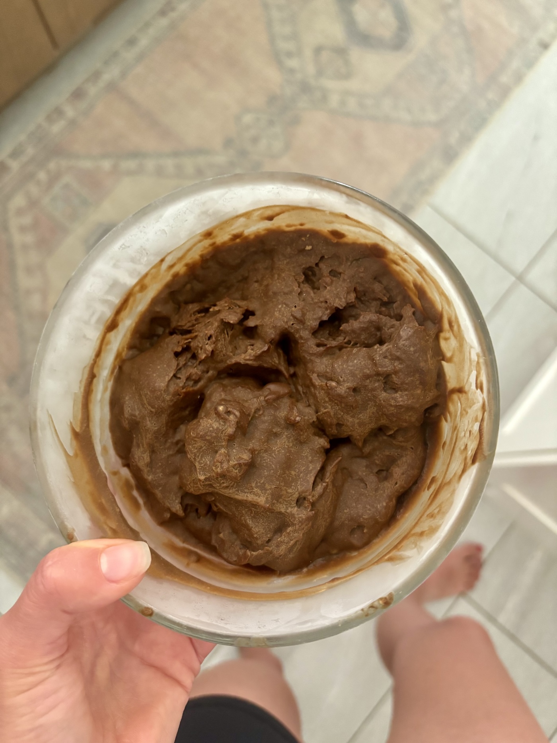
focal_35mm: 26
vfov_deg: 67.3
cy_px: 372
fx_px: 558
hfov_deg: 53.1
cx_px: 278
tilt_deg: -79.6
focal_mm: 5.96
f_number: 1.6
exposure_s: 1/42
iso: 500
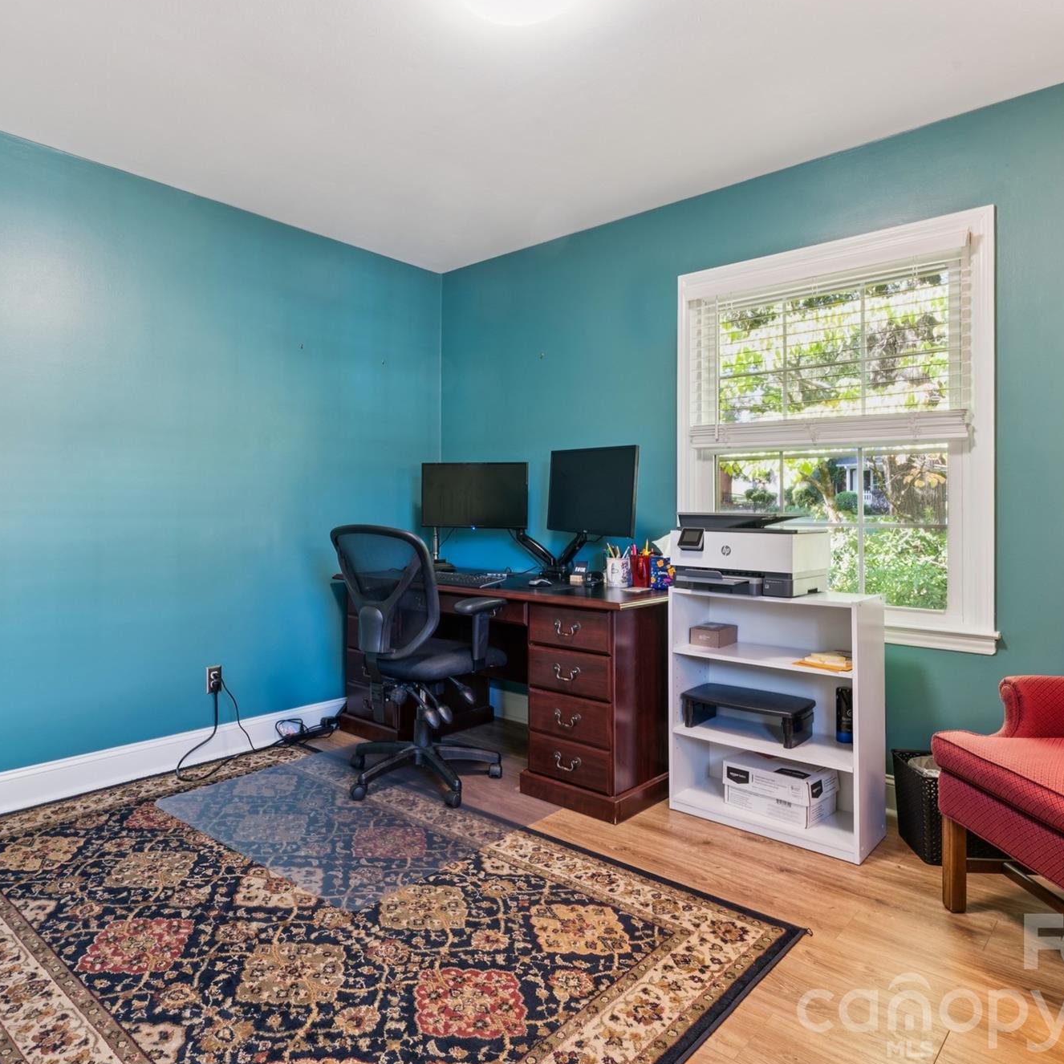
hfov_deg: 70.5
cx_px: 458
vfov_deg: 70.8
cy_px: 524
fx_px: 749
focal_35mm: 22
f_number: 13
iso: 200
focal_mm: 16.4
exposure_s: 2.5
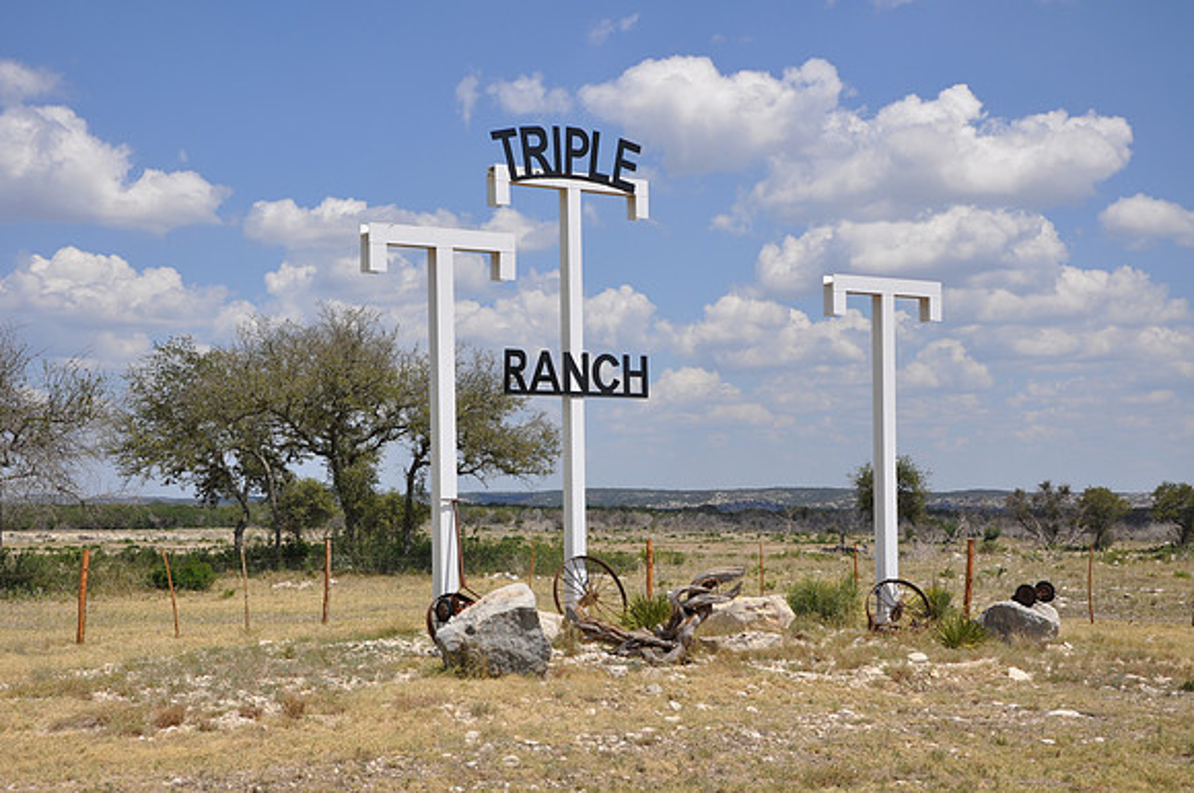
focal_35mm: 52
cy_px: 396
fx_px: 1739
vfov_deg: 25.7
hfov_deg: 37.9
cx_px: 597
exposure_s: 1/250
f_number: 8
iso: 200
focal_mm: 35
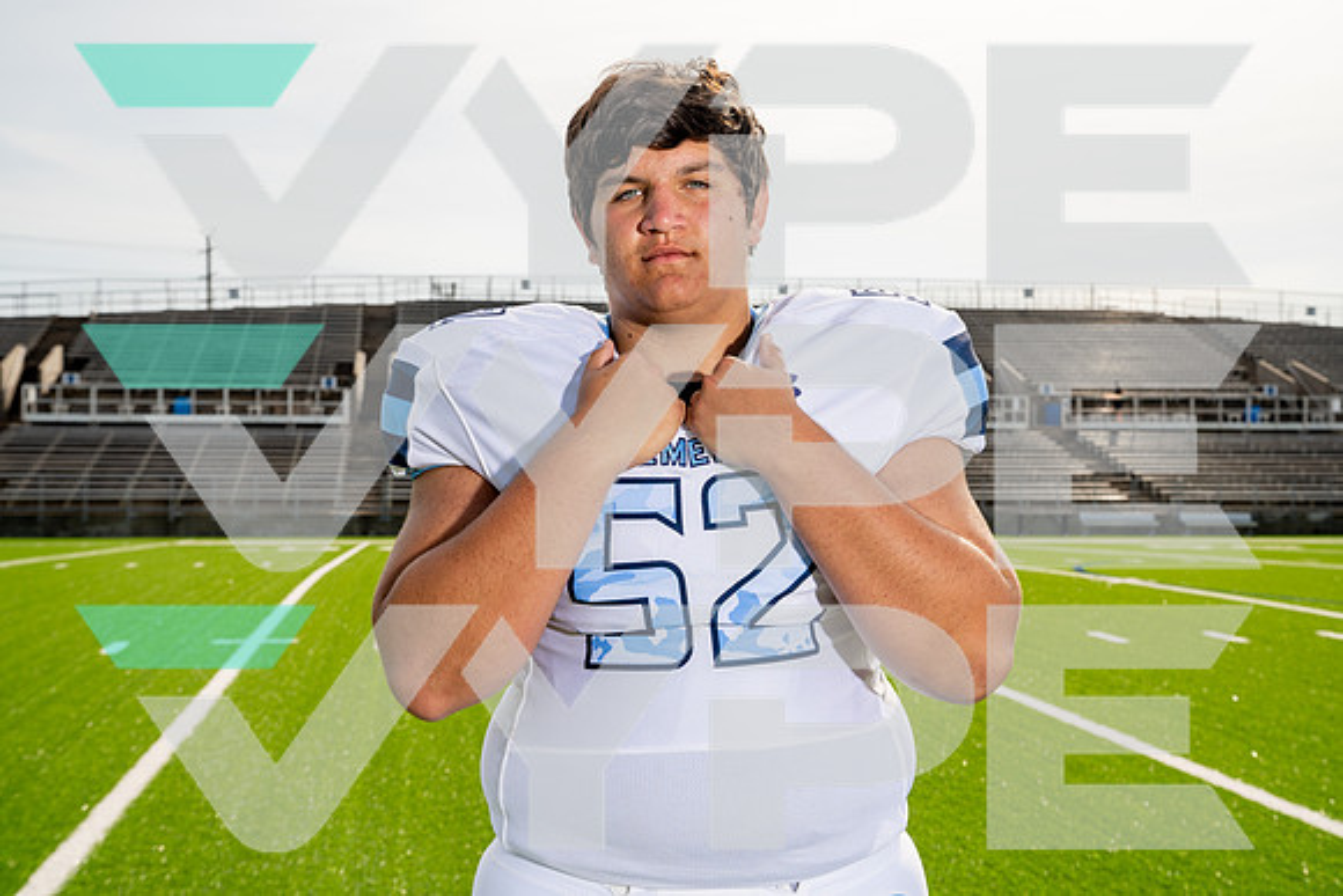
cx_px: 672
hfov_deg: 41.1
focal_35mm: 48
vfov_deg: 28.1
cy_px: 448
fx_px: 1791
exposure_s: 1/250
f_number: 8
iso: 100
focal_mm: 48
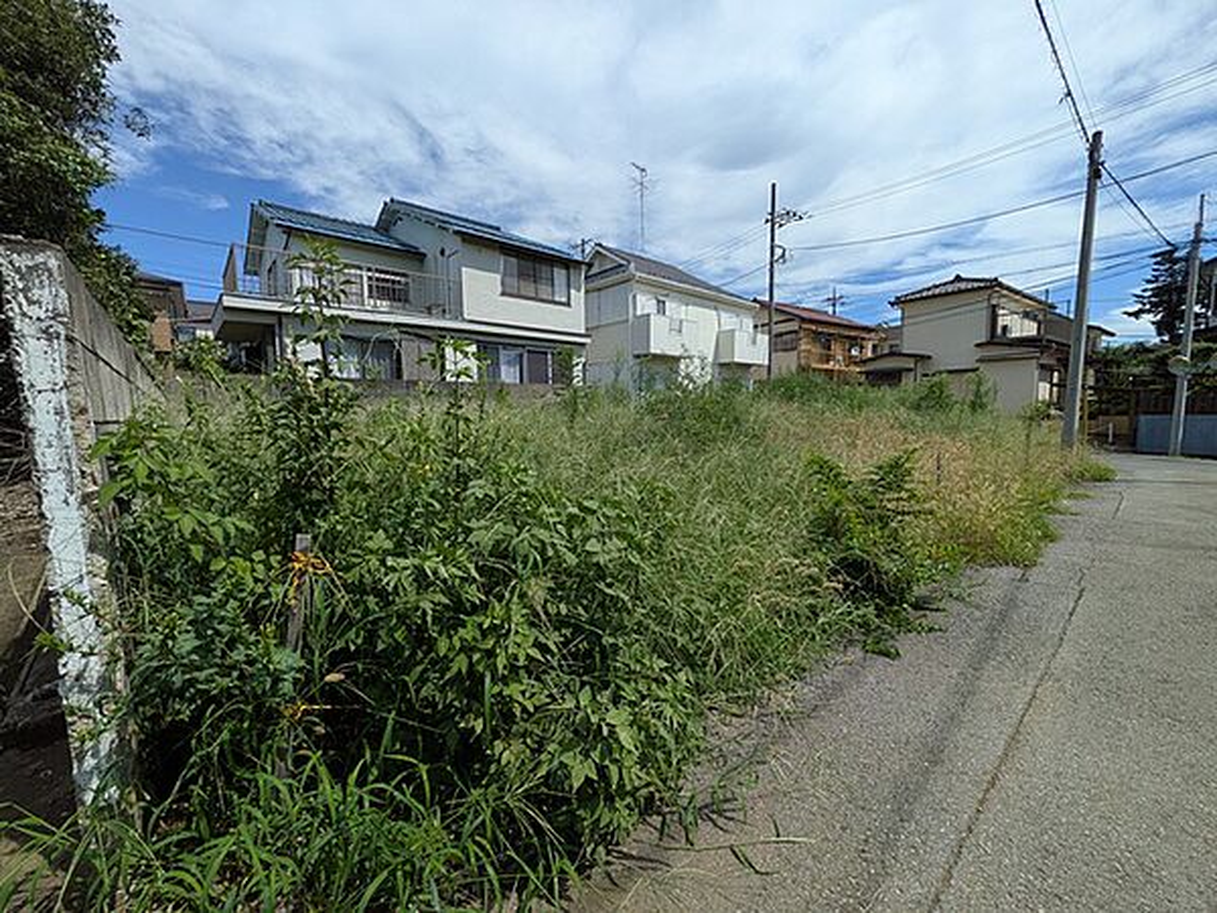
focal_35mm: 14
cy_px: 456
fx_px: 492
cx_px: 608
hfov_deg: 102.1
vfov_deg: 85.7
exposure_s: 1/2188
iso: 51
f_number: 2.2
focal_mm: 1.83
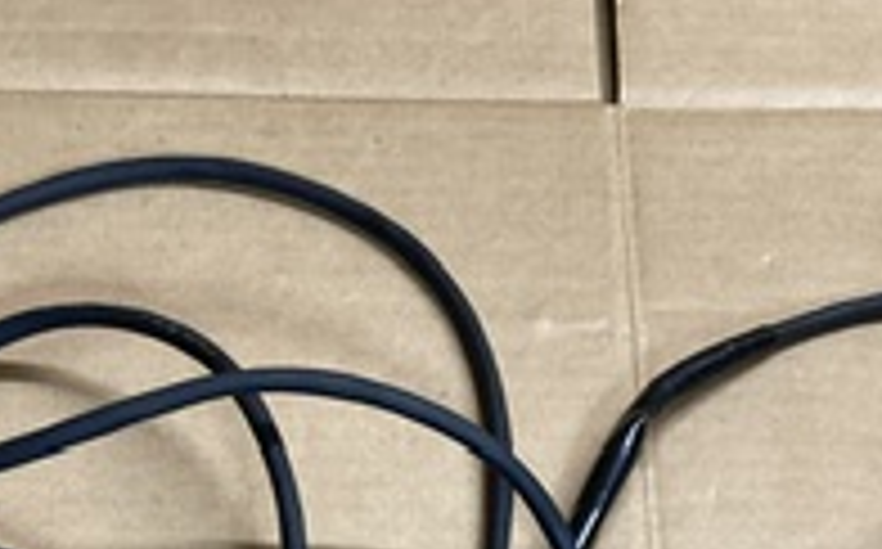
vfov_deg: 12.3
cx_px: 472
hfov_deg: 21.4
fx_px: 2329
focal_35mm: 97
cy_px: 999
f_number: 1.8
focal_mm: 3.99
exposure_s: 1/50
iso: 100
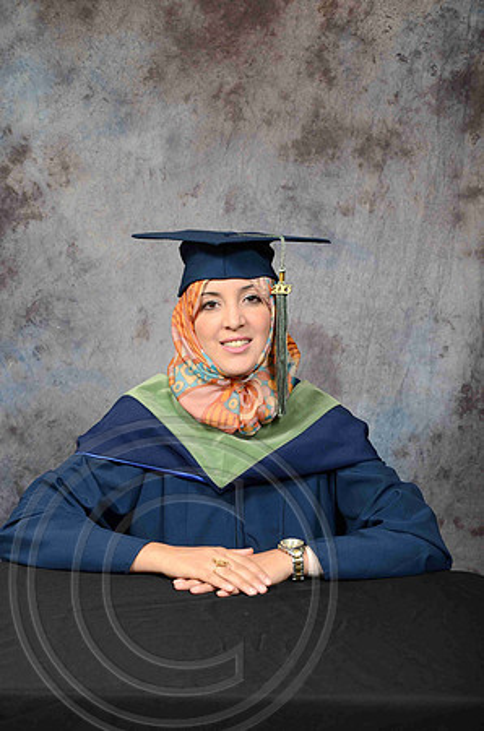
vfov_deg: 37.9
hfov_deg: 25.6
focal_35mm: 52
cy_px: 366
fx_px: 1064
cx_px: 242
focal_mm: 35
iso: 200
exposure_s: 1/200
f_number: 6.3
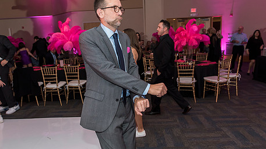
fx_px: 226
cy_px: 75
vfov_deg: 36.6
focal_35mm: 32
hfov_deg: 61.0
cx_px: 122
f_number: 4
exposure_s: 1/100
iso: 1250
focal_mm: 24
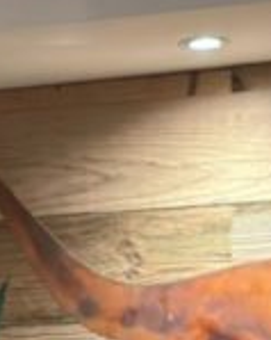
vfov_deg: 7.1
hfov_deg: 6.1
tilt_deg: -5.4
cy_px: 890
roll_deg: +0.8
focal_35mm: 251
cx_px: 41
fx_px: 2519
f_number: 1.78
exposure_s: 1/33
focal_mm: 6.86
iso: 640
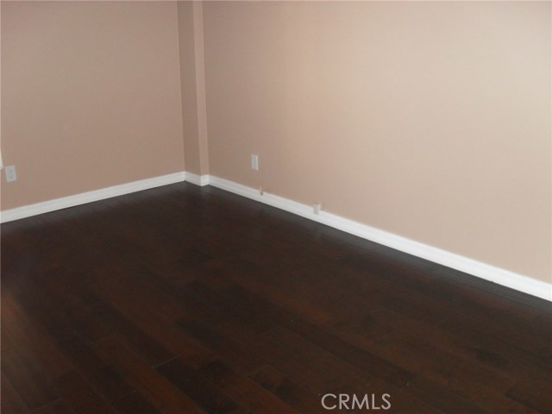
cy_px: 207
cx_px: 276
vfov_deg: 40.7
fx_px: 558
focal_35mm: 35
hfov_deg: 52.6
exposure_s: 1/45
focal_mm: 6.2
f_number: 2.8
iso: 200
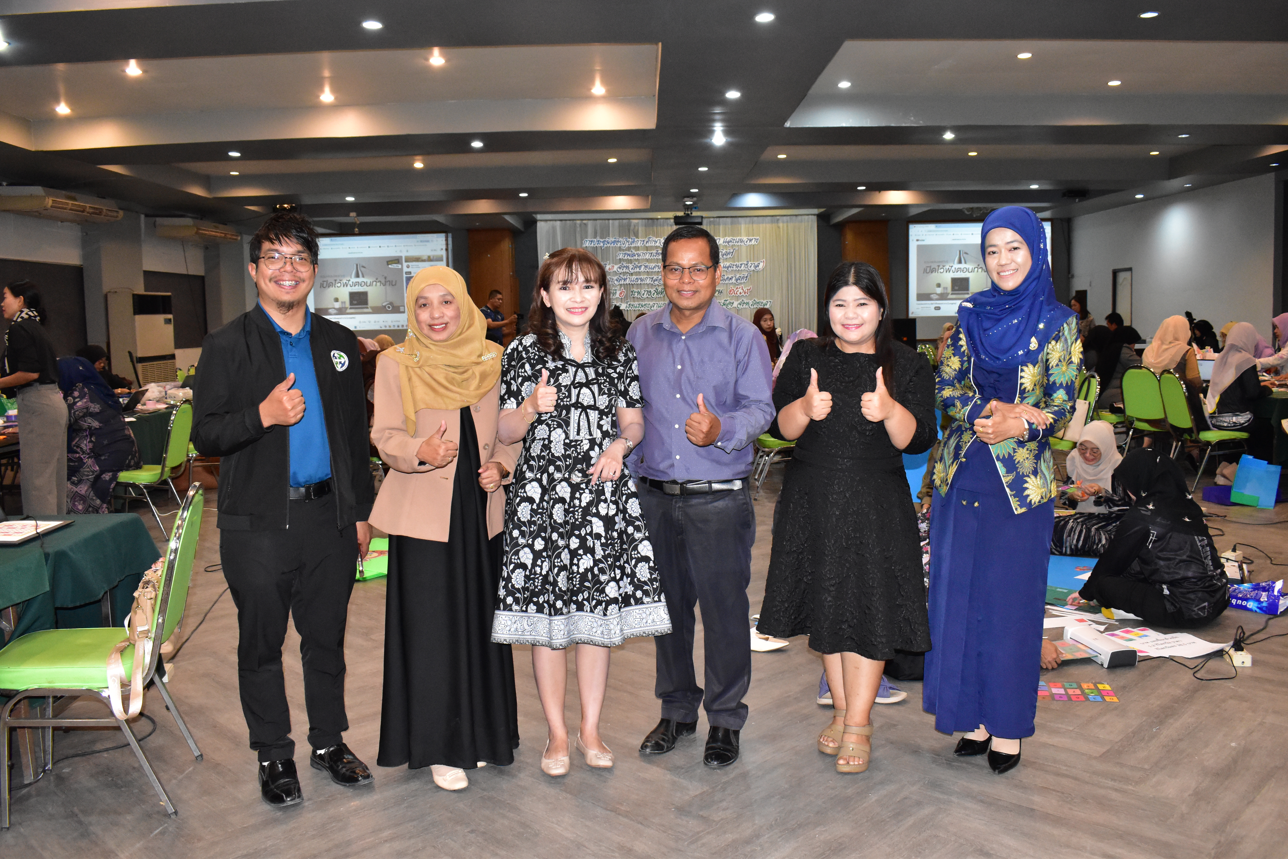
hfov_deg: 61.9
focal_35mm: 30
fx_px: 1073
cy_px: 430
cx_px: 644
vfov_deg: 43.6
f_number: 5.6
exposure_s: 1/125
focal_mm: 20
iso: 3200
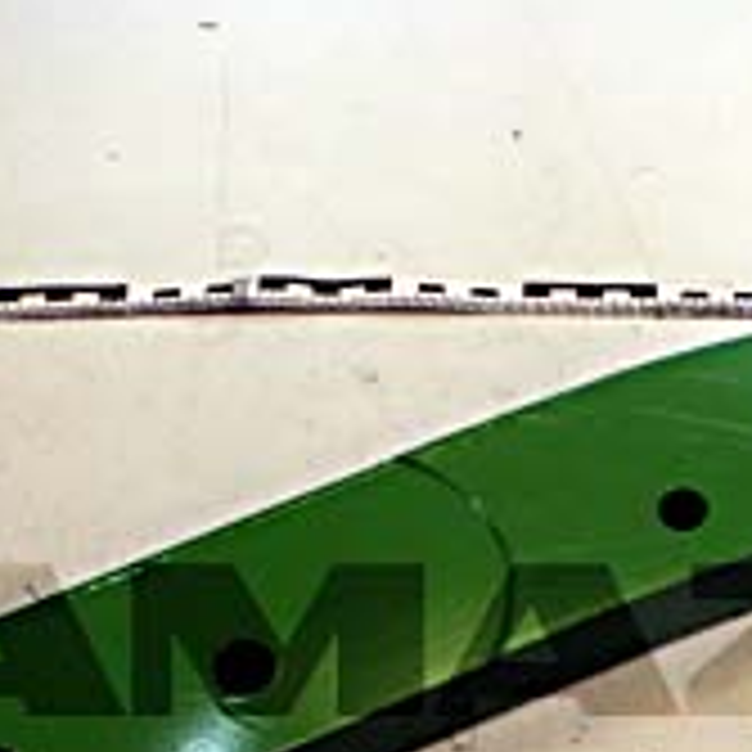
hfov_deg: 17.9
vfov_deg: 17.9
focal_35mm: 95
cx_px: 738
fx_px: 2335
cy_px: 743
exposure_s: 1/30
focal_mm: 5
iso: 250
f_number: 3.9
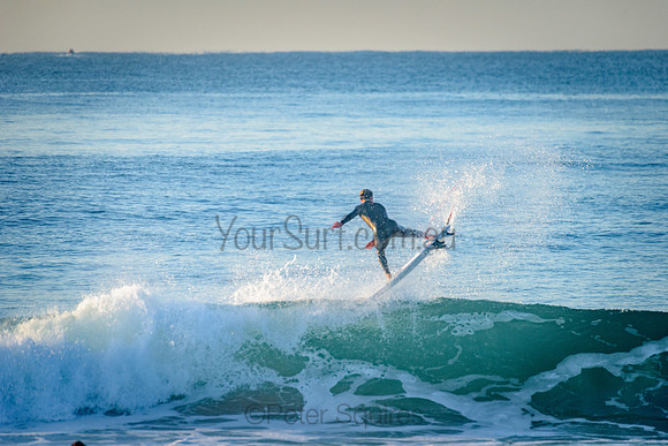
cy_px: 223
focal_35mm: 500
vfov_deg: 2.8
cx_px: 334
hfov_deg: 4.1
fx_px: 9280
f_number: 5.6
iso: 640
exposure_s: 1/2000
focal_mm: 500
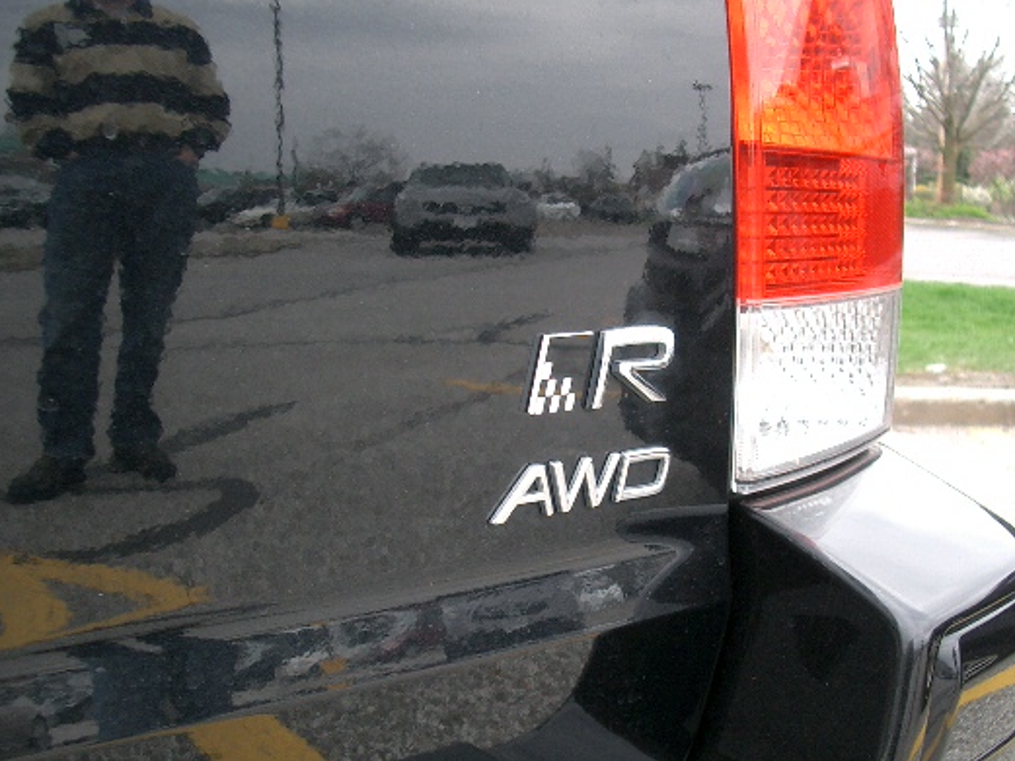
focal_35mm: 43
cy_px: 432
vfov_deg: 33.6
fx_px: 1261
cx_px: 579
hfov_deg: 43.7
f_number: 2.6
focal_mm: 5.8
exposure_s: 1/160
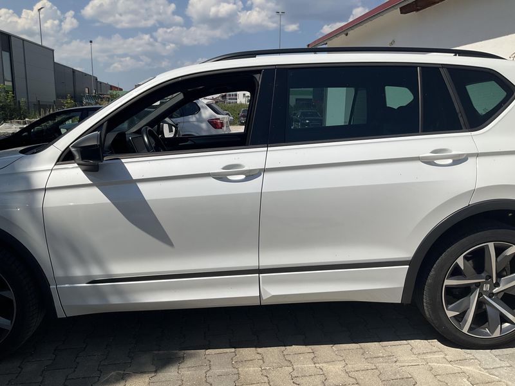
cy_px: 193
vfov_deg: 48.2
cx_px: 258
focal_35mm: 29
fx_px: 431
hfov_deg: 61.7
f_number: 1.8
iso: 25
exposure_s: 1/3788
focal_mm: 3
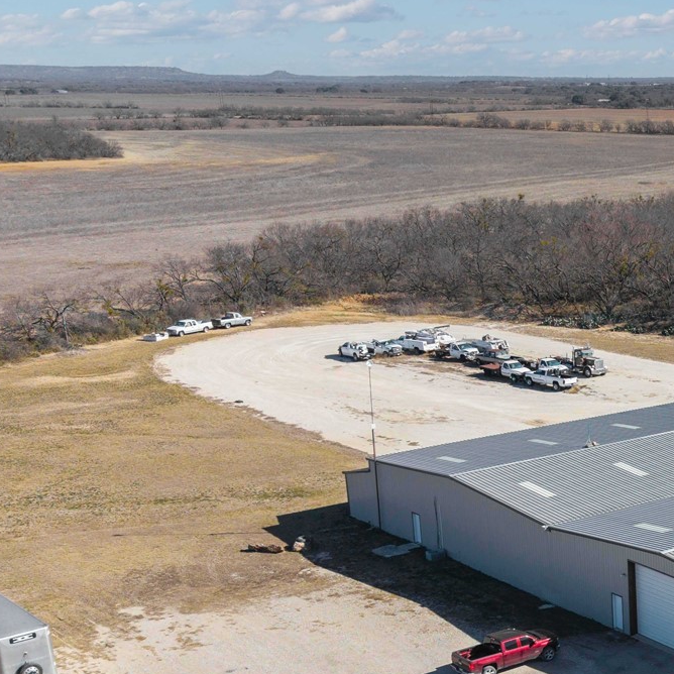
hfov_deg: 23.9
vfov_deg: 26.0
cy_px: 543
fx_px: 1432
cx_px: 827
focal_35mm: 65
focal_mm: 8.67
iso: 110
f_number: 1.8
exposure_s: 1/3000
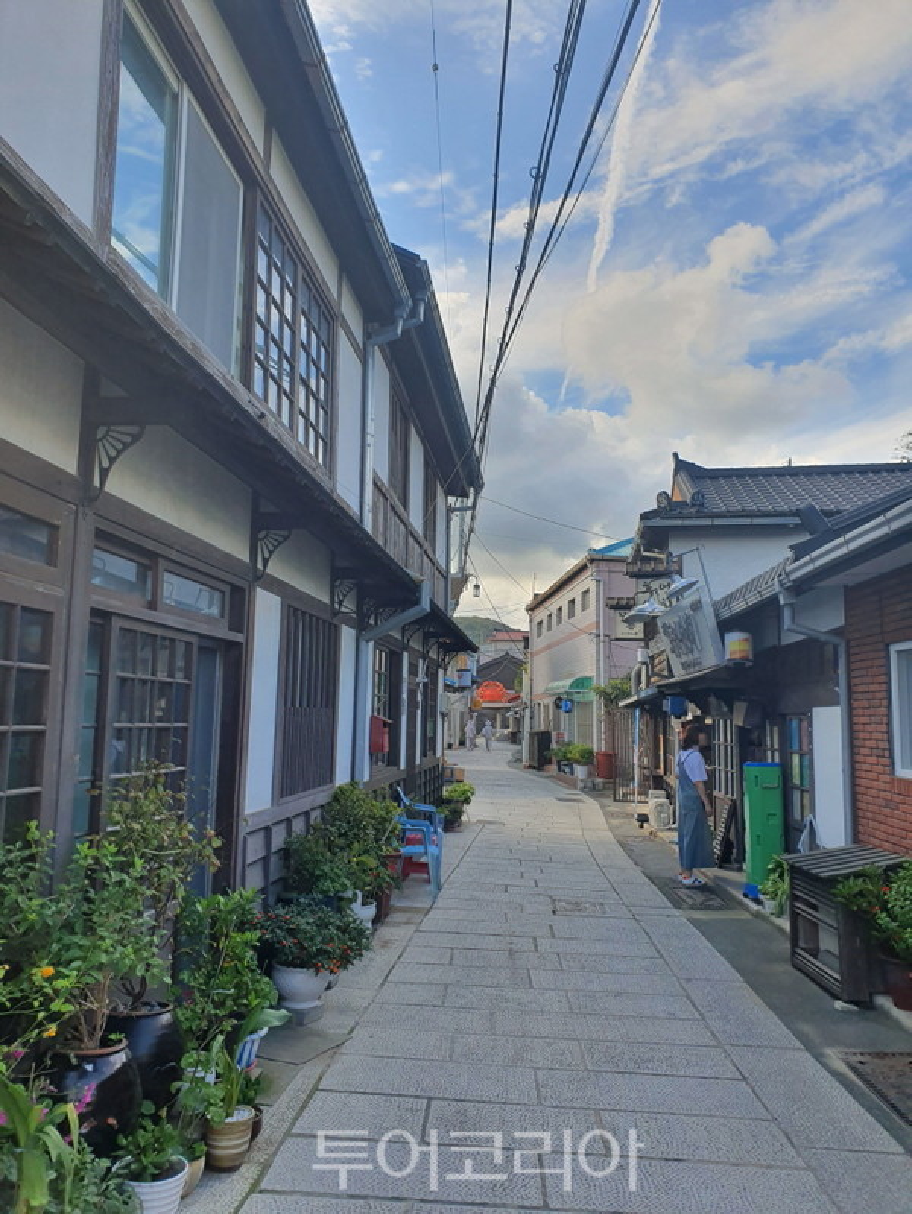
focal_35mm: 26
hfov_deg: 53.1
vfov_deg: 67.3
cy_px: 607
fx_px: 913
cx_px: 456
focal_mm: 4.32
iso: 50
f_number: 2.4
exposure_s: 1/586
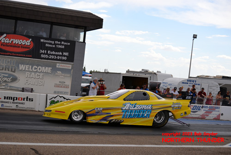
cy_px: 78
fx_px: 449
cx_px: 116
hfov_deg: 28.8
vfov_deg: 19.5
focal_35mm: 70
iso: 400
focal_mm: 70
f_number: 6.3
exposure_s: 1/1600
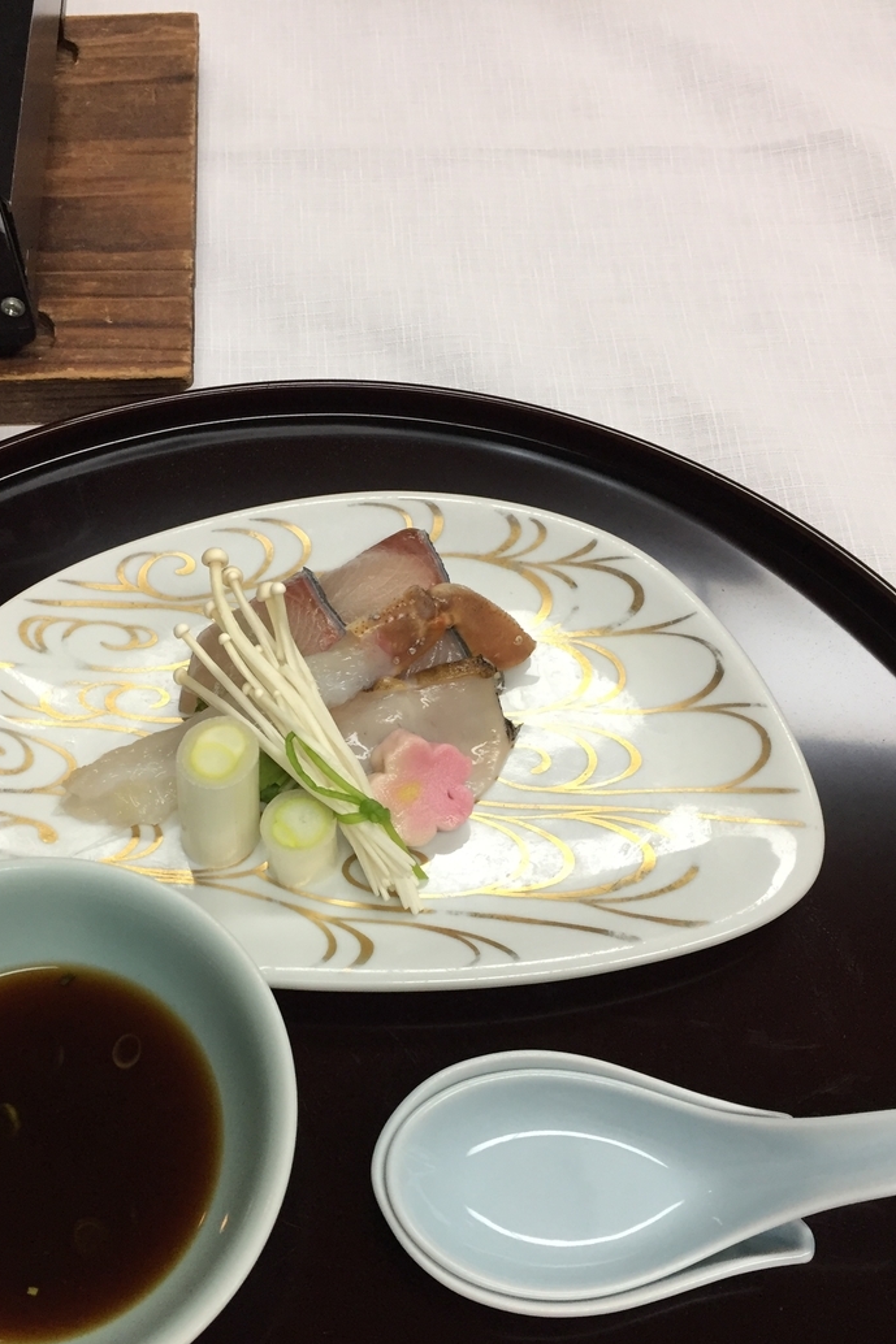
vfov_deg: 54.2
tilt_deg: -61.1
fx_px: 1307
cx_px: 337
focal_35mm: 35
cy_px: 767
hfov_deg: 37.6
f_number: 2.2
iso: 50
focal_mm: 4.15
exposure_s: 1/30
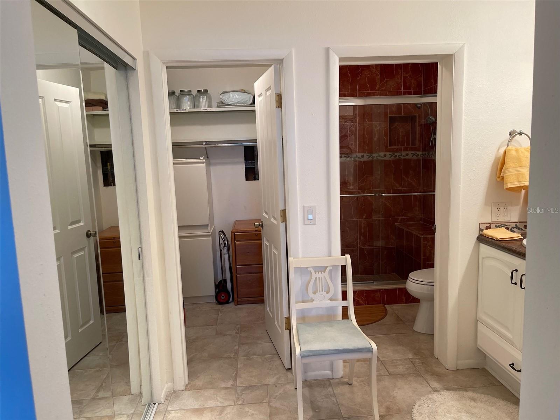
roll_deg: +1.5
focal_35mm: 26
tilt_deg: -7.3
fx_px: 421
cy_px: 210
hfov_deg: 67.3
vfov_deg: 53.1
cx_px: 280
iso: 125
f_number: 1.6
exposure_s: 1/120
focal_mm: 5.1
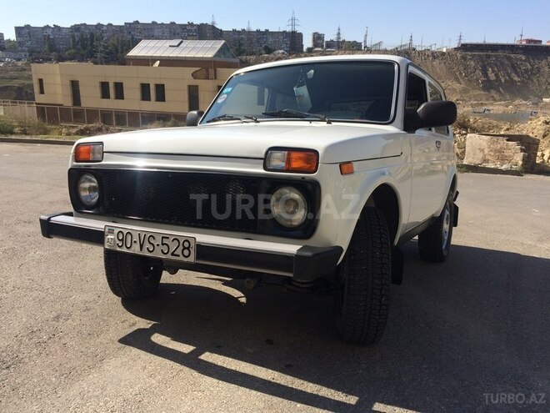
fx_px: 461
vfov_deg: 48.2
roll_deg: -1.8
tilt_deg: -14.5
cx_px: 275
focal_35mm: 29
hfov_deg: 61.7
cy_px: 206
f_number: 2.2
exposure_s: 1/2160
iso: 32
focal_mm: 4.15
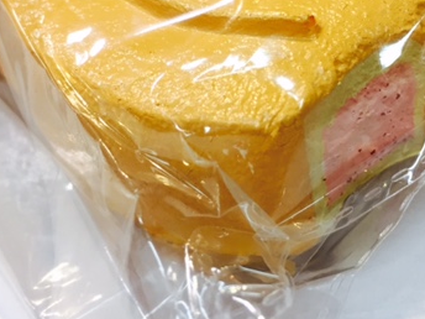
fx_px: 663
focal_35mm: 54
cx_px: 261
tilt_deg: -39.2
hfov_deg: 35.4
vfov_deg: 26.2
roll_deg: +6.8
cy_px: 33
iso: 32
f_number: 2.2
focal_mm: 4.15
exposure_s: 1/33
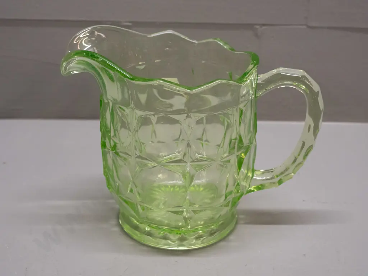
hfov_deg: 30.3
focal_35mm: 64
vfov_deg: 22.9
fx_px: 680
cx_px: 184
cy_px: 138
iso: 3200
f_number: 5.6
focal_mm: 32
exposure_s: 1/200
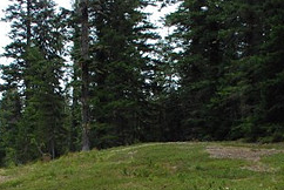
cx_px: 140
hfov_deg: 25.6
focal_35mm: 79
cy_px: 226
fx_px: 624
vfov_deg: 16.6
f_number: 4
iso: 1600
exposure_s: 1/4000
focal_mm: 22
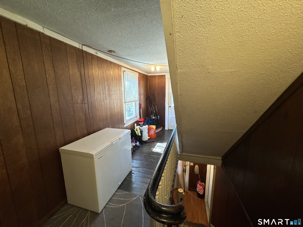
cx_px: 152
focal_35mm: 14
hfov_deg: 102.1
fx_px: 123
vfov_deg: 85.7
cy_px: 114
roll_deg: +0.5
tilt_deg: -9.4
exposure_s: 1/60
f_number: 2.2
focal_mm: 2.22
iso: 400
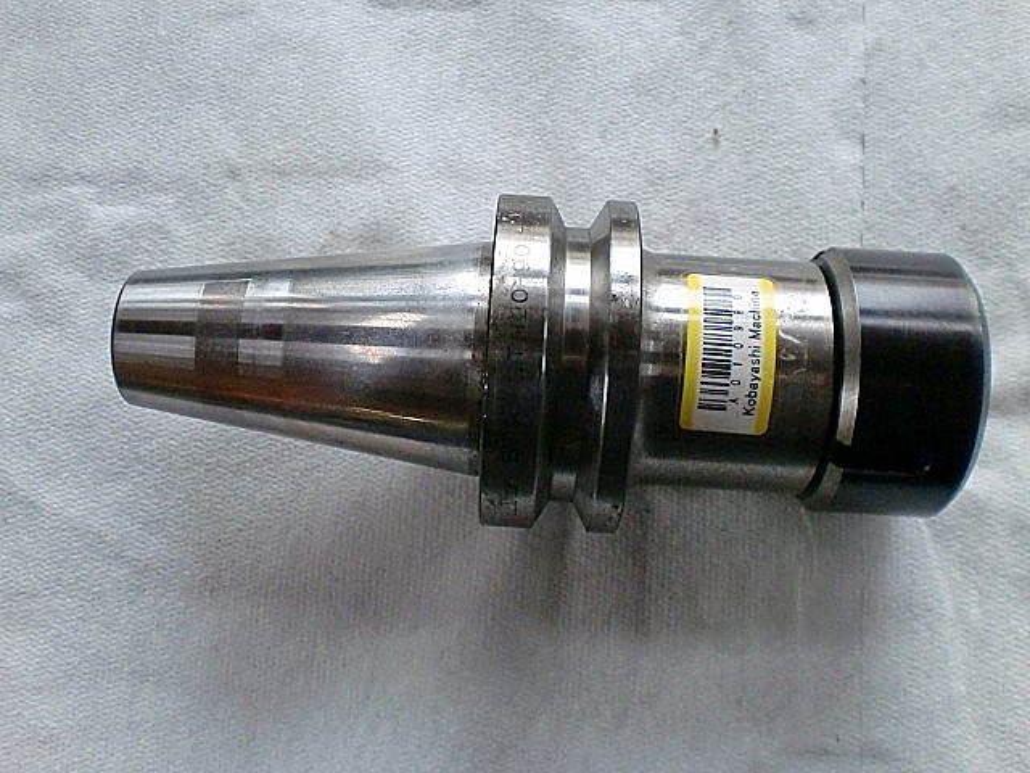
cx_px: 515
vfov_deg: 40.7
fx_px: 1041
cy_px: 386
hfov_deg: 52.6
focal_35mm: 35
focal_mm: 6.3
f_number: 3.1
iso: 500
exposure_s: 1/60
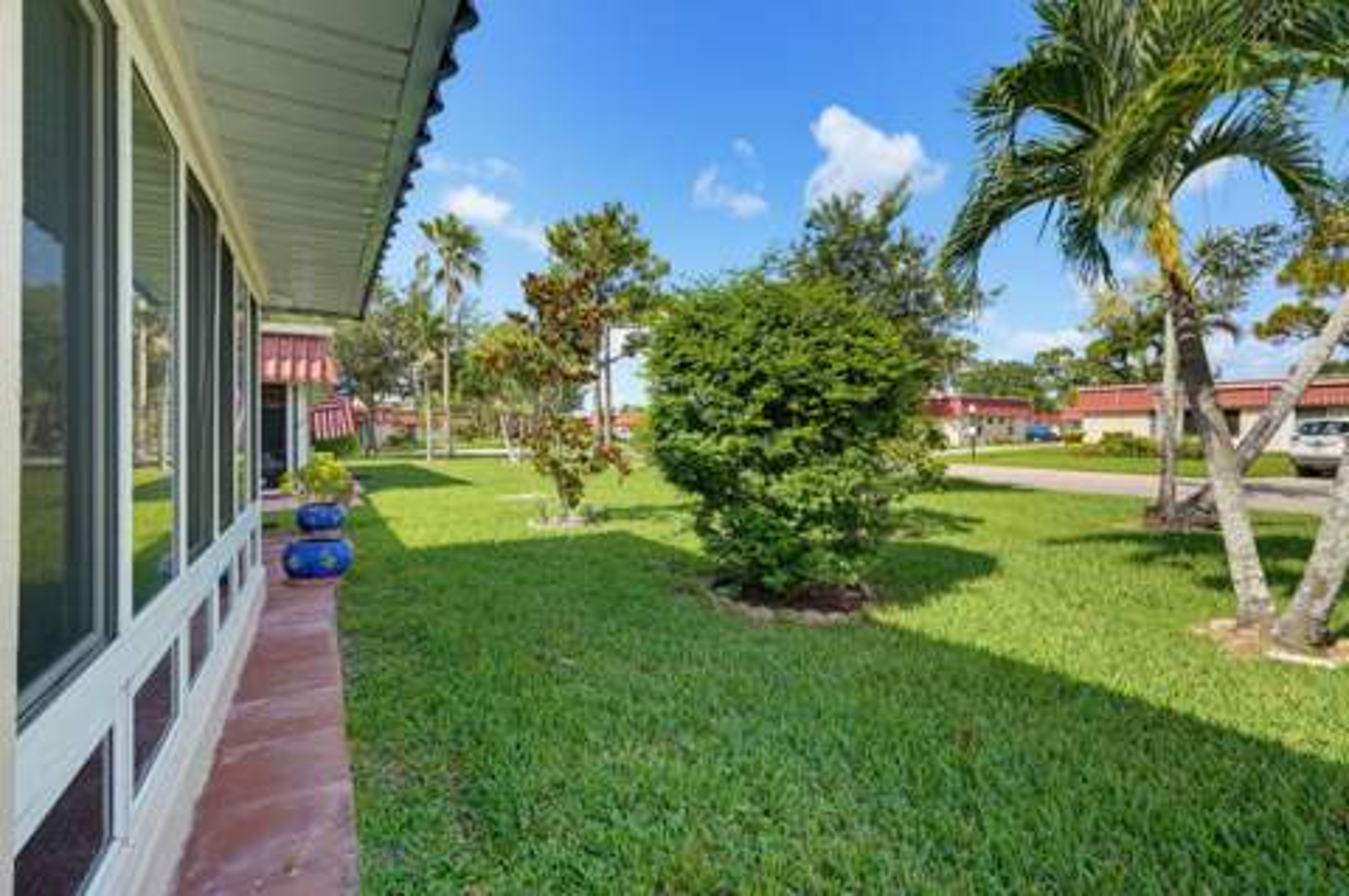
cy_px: 448
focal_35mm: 16
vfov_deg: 73.6
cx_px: 674
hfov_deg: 96.8
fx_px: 599
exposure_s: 1/500
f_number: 8
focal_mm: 16
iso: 800
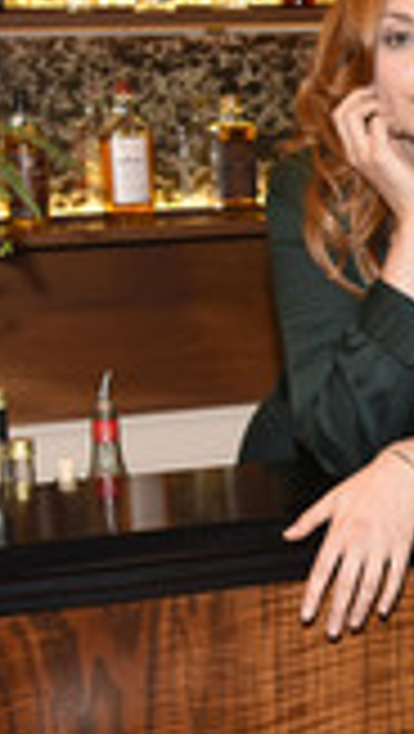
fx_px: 2141
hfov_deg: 10.8
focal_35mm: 110
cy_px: 320
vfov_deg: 19.4
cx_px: 542
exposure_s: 1/80
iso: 1600
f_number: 6.3
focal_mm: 38
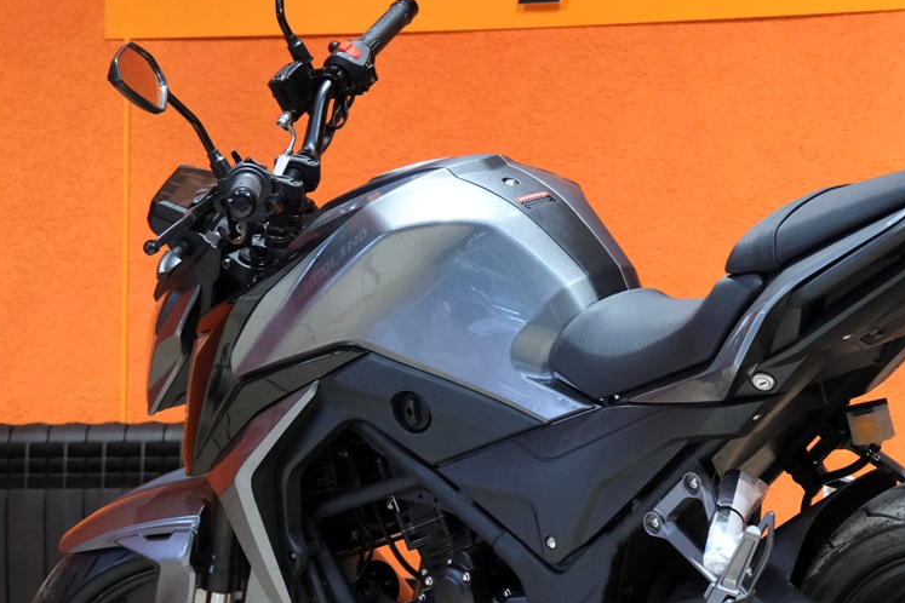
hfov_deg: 17.0
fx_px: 3016
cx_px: 666
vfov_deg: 11.4
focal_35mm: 120
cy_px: 398
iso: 2000
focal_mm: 37.6
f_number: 4
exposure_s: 1/100
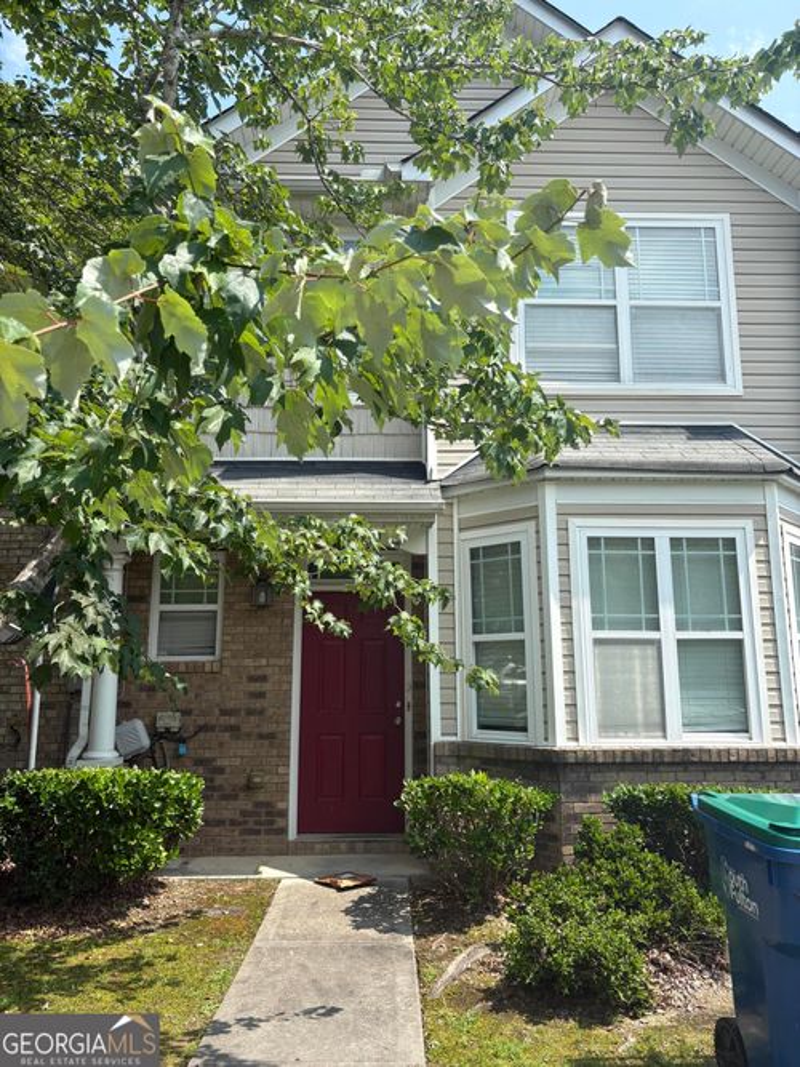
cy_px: 534
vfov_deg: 67.3
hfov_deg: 53.0
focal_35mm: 26
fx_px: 801
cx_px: 400
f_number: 1.6
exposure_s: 1/1901
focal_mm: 5.96
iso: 50
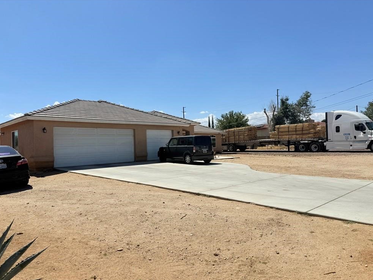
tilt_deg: +1.2
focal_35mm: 25
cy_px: 144
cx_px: 185
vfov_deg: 54.9
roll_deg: +2.1
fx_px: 269
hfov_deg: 69.4
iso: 80
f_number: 1.78
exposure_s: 1/9091
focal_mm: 6.76
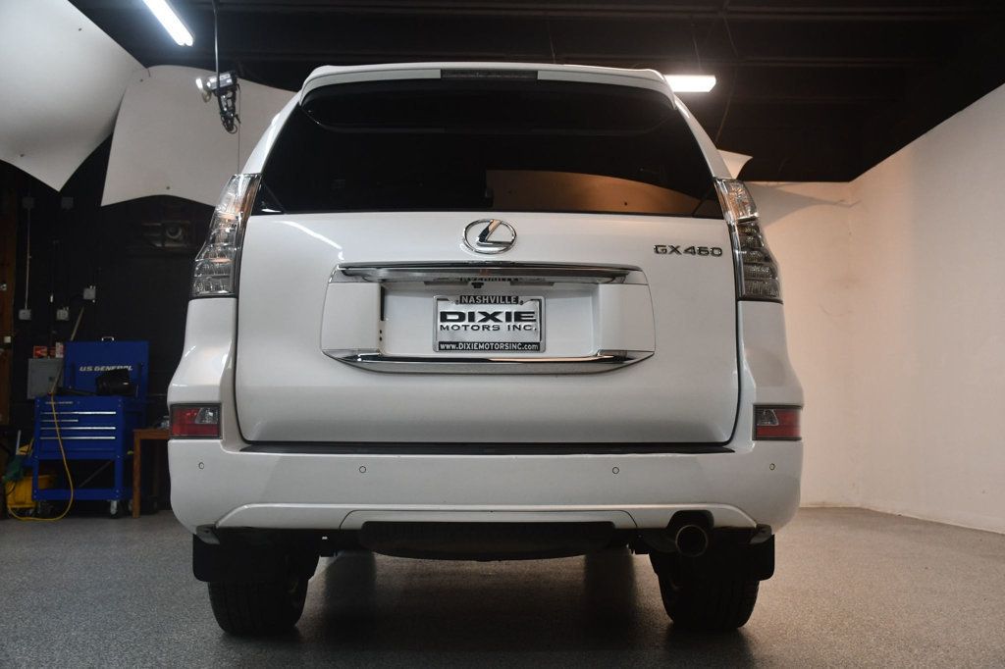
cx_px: 502
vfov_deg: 34.2
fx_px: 1088
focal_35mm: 39
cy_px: 334
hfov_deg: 49.6
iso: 1100
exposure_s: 1/125
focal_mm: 26
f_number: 3.8
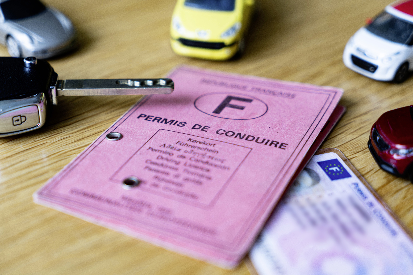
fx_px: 803
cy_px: 138
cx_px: 206
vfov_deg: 19.5
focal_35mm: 70
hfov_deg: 28.8
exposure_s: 1/160
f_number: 4
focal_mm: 70
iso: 400
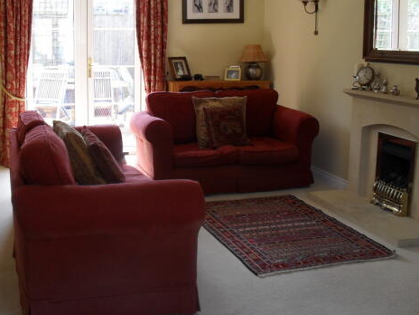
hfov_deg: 42.6
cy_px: 129
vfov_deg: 32.8
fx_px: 533
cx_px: 158
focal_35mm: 44
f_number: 3.2
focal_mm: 6.3
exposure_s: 1/45
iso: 100
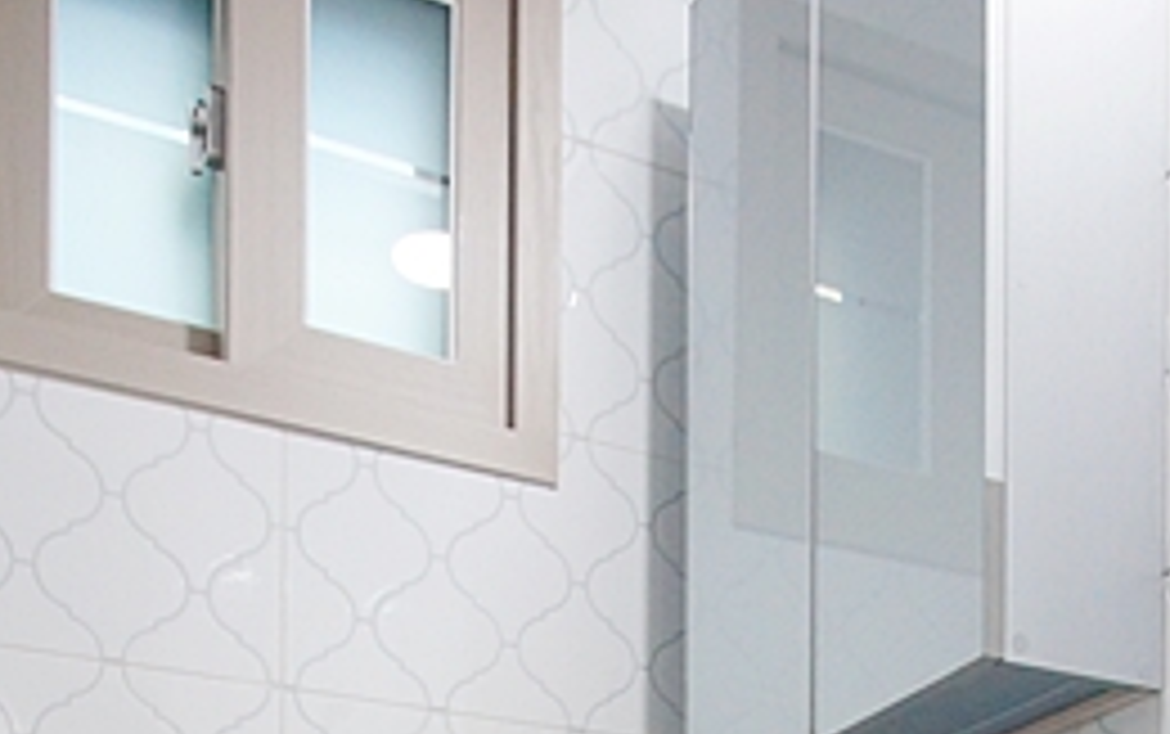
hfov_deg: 42.4
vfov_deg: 21.7
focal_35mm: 47
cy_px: 1175
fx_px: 1500
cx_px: 716
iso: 800
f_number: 3.5
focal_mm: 10
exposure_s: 1/60
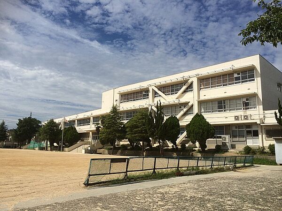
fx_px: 244
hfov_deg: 60.0
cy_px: 106
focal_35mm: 30
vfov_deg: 46.8
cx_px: 141
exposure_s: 1/5882
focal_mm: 4.12
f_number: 2.2
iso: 40
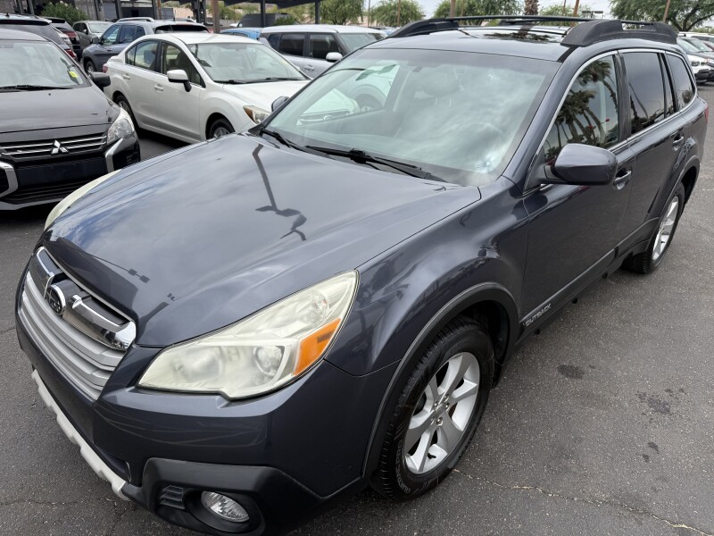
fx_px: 495
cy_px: 268
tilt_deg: -24.9
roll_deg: -2.6
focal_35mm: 24
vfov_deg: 56.8
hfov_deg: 71.6
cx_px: 357
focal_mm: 6.76
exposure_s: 1/3279
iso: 80
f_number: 1.78
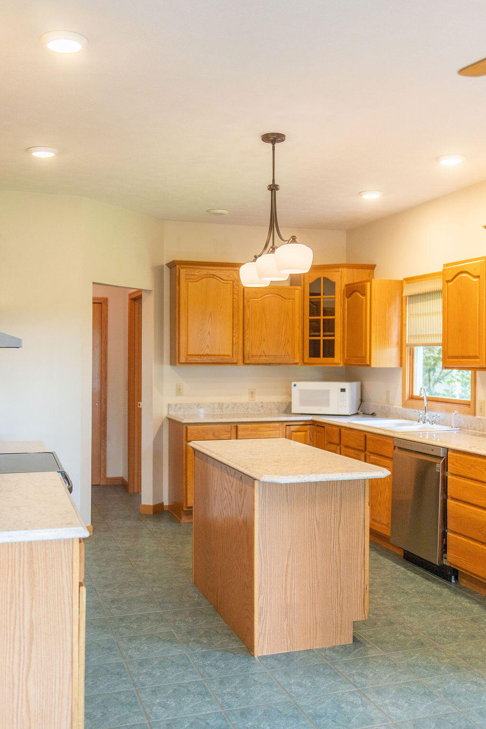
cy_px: 364
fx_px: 709
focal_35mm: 35
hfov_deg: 37.9
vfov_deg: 54.4
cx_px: 243
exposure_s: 1/400
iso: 320
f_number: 2.5
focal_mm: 35
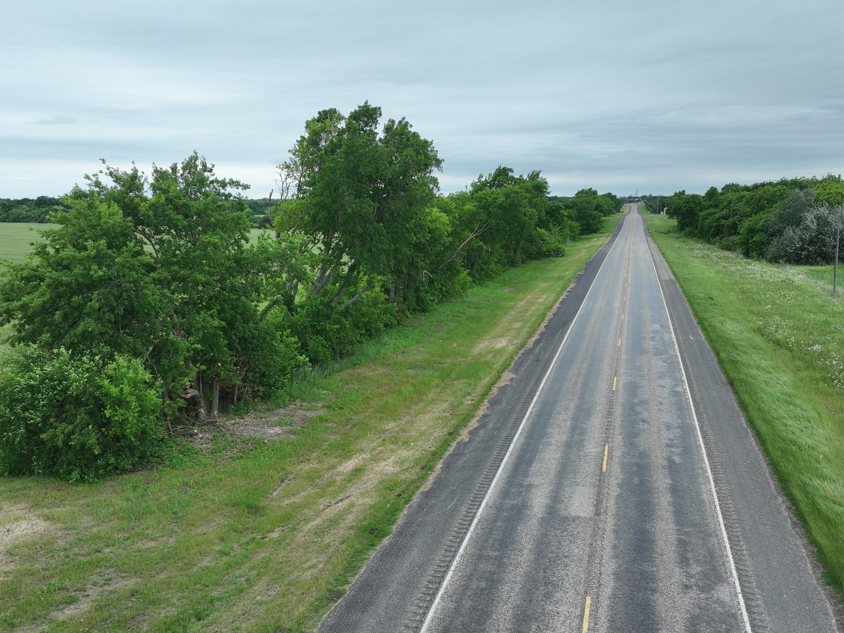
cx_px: 416
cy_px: 398
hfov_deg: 58.4
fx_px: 756
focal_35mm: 31
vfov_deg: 45.0
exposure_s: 1/640
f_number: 2.8
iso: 120
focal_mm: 12.29
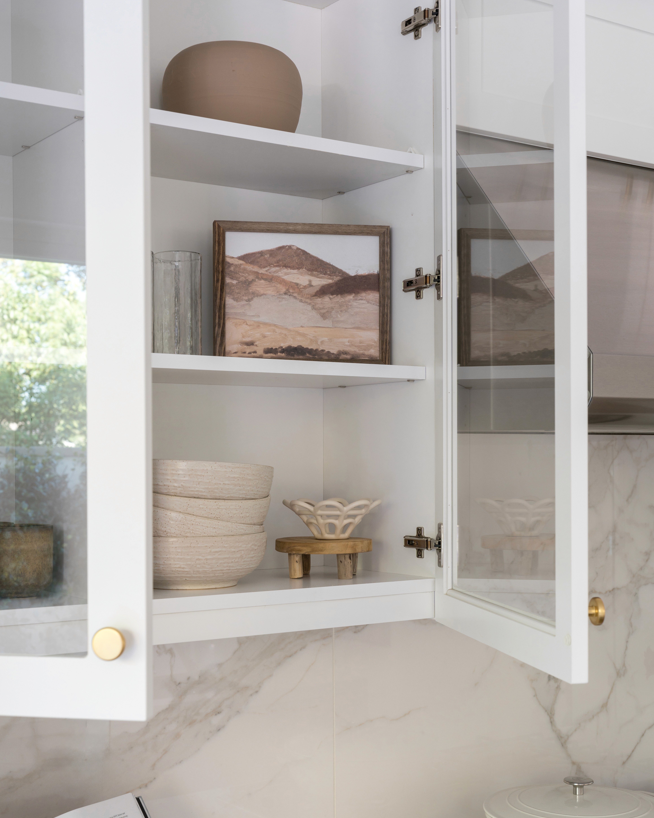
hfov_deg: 29.7
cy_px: 470
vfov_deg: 36.6
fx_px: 1234
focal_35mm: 51
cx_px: 327
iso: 320
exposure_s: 1/4
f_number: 7.1
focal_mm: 45
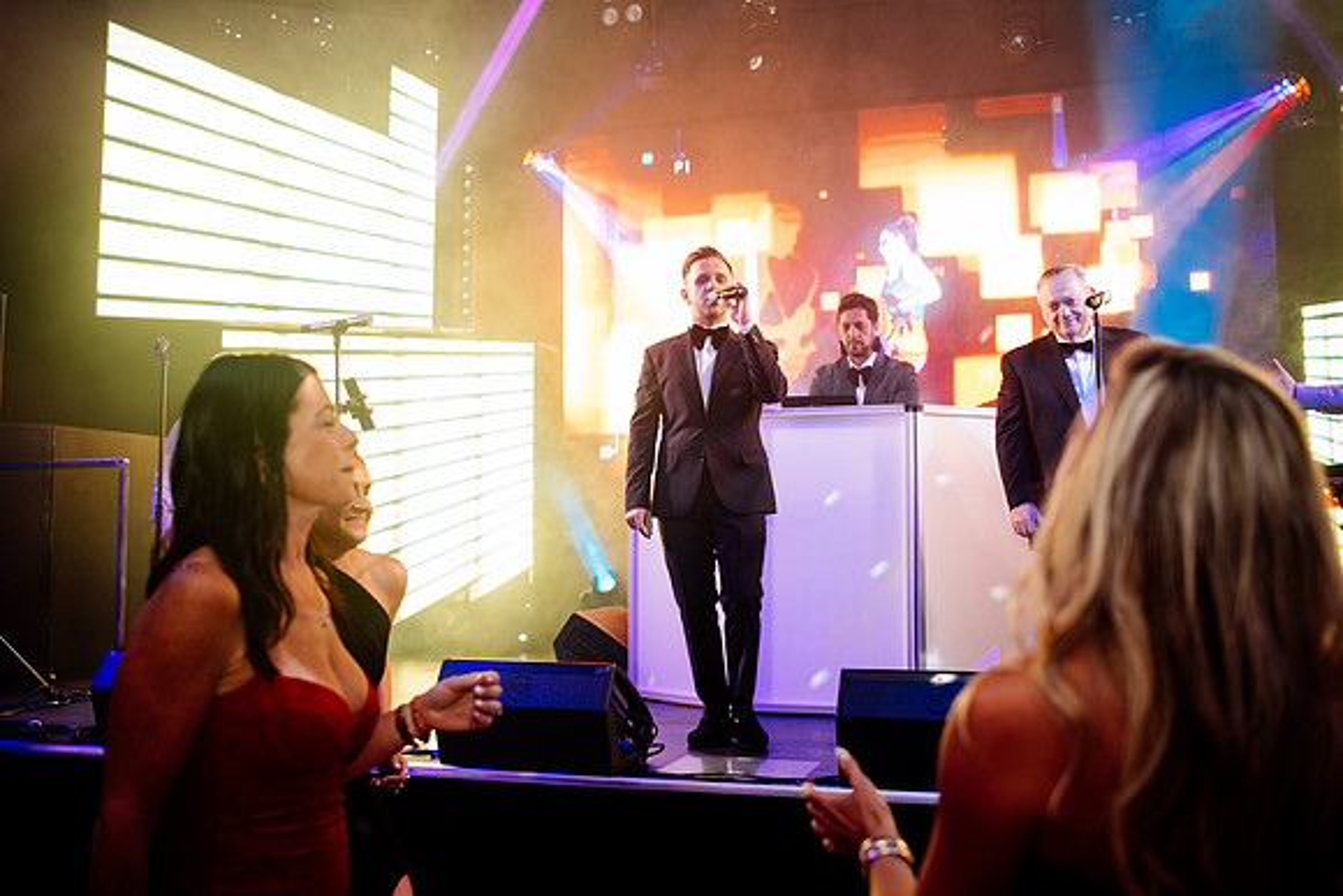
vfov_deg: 37.9
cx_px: 672
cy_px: 448
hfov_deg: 54.4
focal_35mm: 35
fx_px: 1306
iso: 2000
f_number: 2.5
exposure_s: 1/200
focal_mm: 35
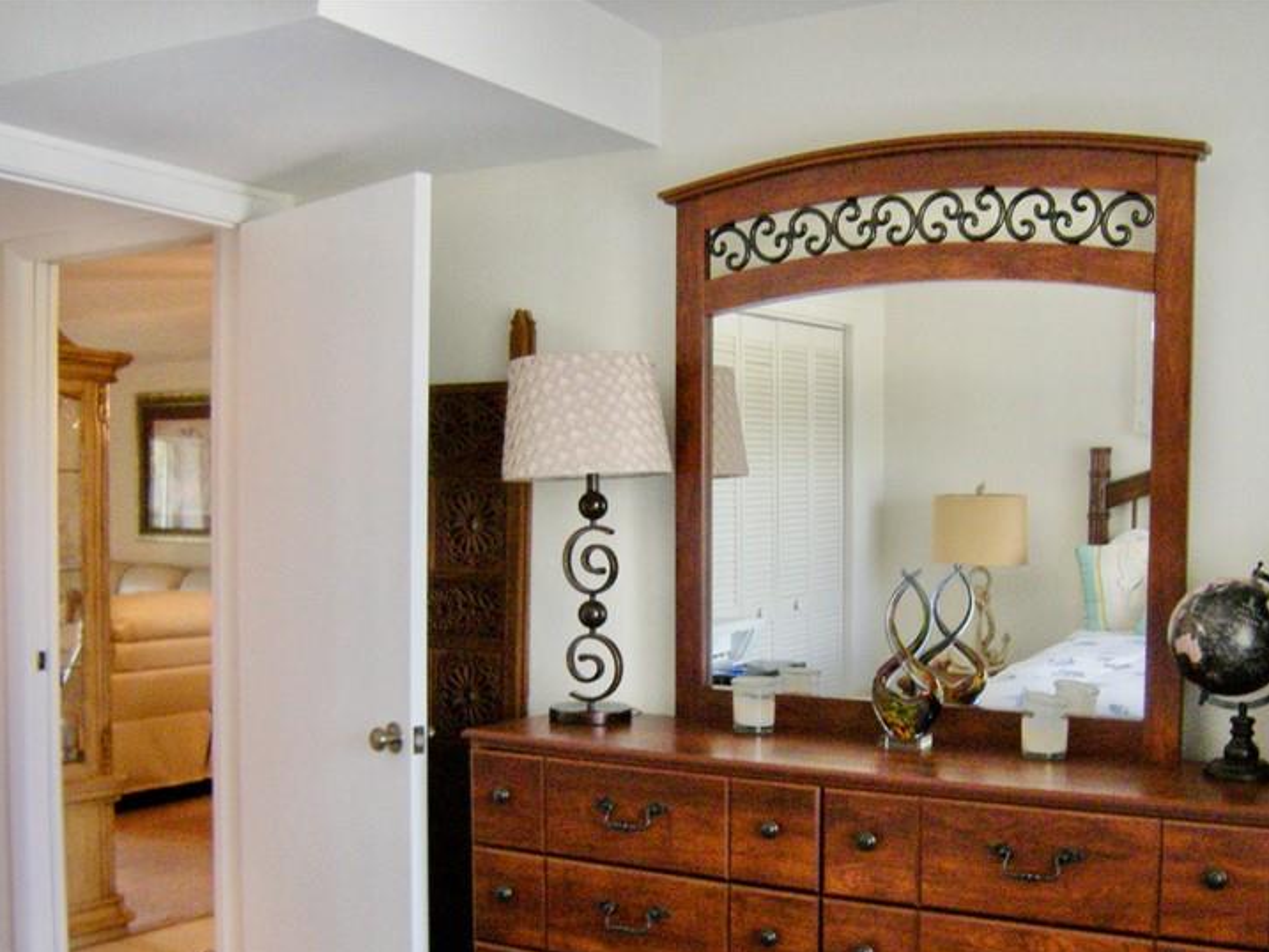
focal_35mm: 40
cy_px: 676
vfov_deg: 35.4
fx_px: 1467
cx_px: 761
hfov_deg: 46.5
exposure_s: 1/55.2
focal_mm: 4.7
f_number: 2.8
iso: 336
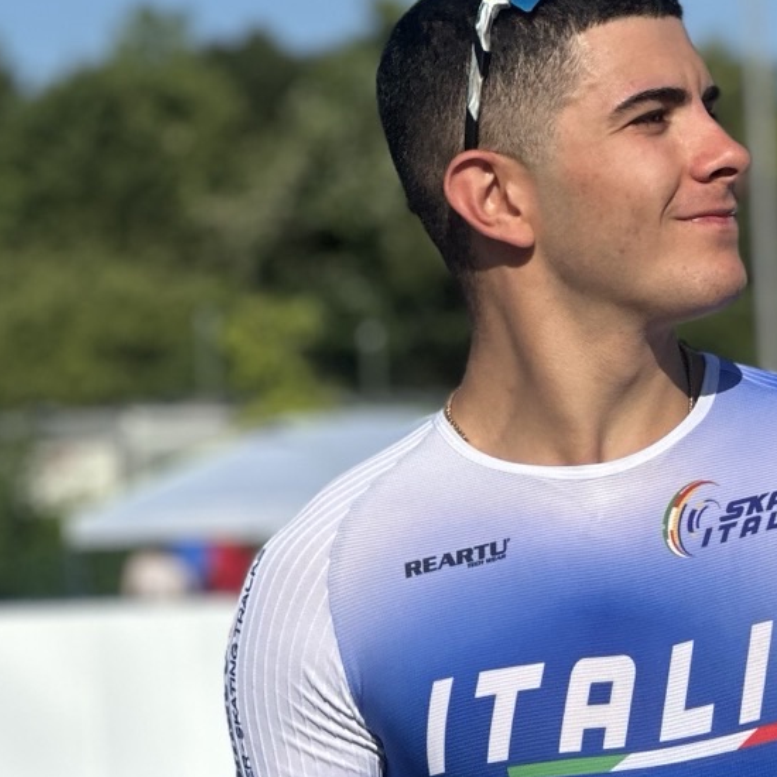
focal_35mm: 198
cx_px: 704
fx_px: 5028
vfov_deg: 8.8
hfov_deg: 8.8
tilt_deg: -0.6
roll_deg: +1.5
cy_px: 684
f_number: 2.8
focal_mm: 9
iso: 32
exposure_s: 1/1064
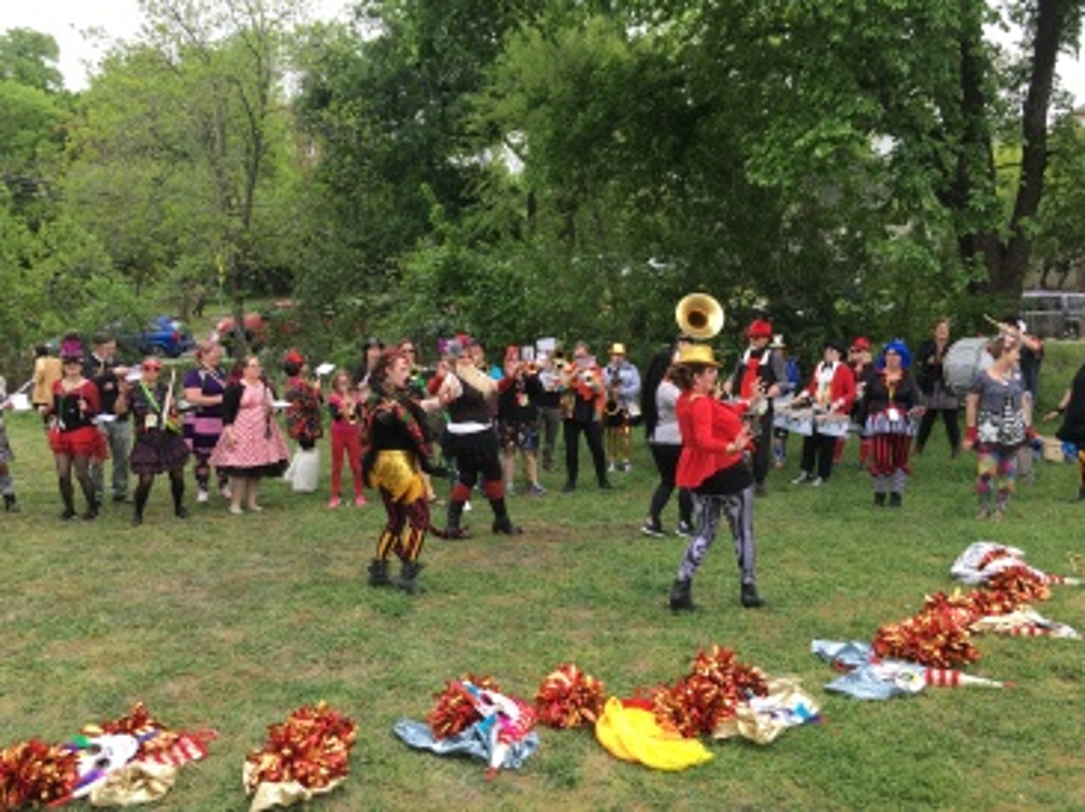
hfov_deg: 61.7
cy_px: 406
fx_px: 908
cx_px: 542
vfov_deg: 48.2
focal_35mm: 29
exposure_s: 1/237
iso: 25
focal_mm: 4.15
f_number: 2.2
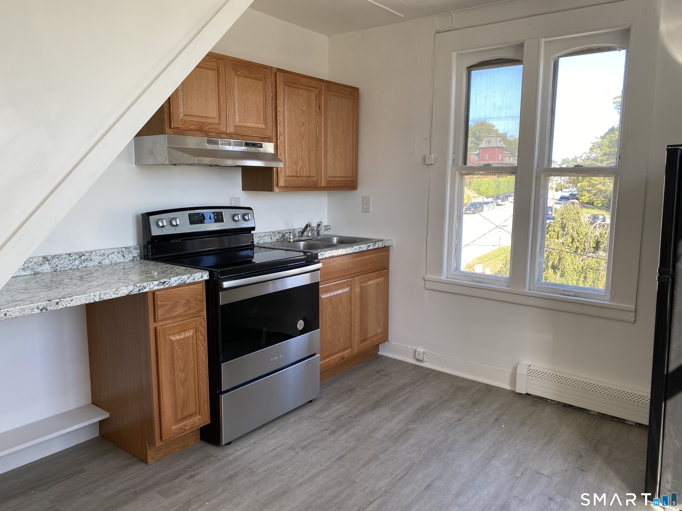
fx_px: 512
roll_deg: -0.2
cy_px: 256
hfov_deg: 67.3
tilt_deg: -7.0
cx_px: 341
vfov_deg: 53.1
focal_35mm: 26
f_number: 1.8
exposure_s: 1/126
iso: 32
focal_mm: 4.25
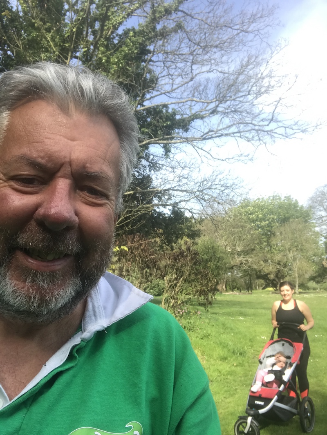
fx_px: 403
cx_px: 164
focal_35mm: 32
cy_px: 218
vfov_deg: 56.8
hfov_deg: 44.2
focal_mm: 2.87
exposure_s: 1/354
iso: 25
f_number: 2.2
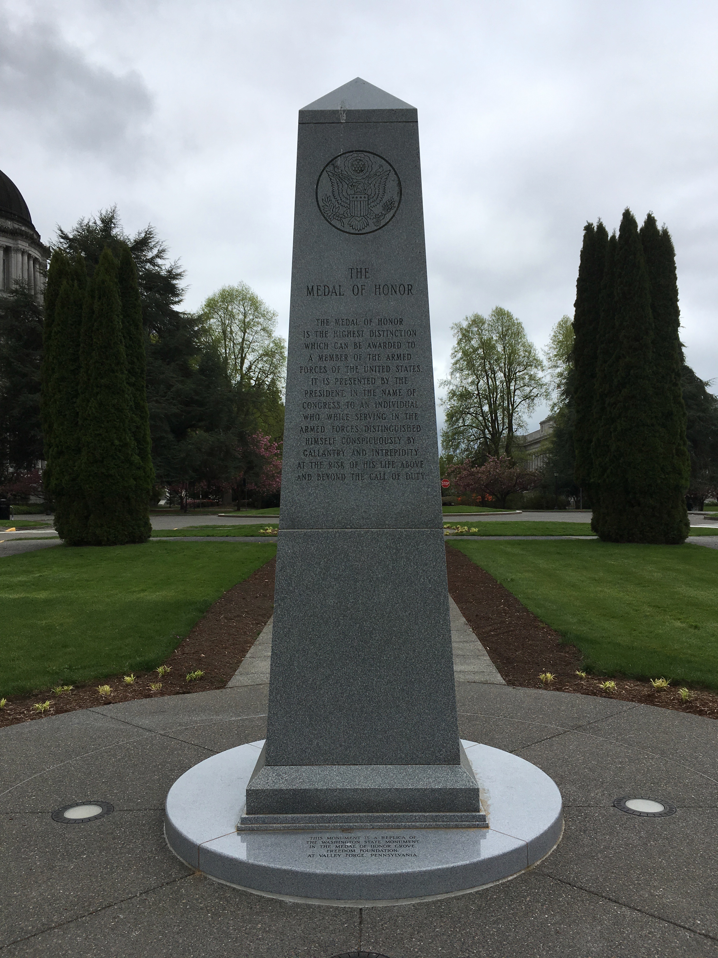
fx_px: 802
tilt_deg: +0.2
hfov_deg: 48.2
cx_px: 359
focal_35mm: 29
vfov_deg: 61.7
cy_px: 479
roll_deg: +0.1
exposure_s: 1/2564
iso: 25
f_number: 2.2
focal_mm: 4.15
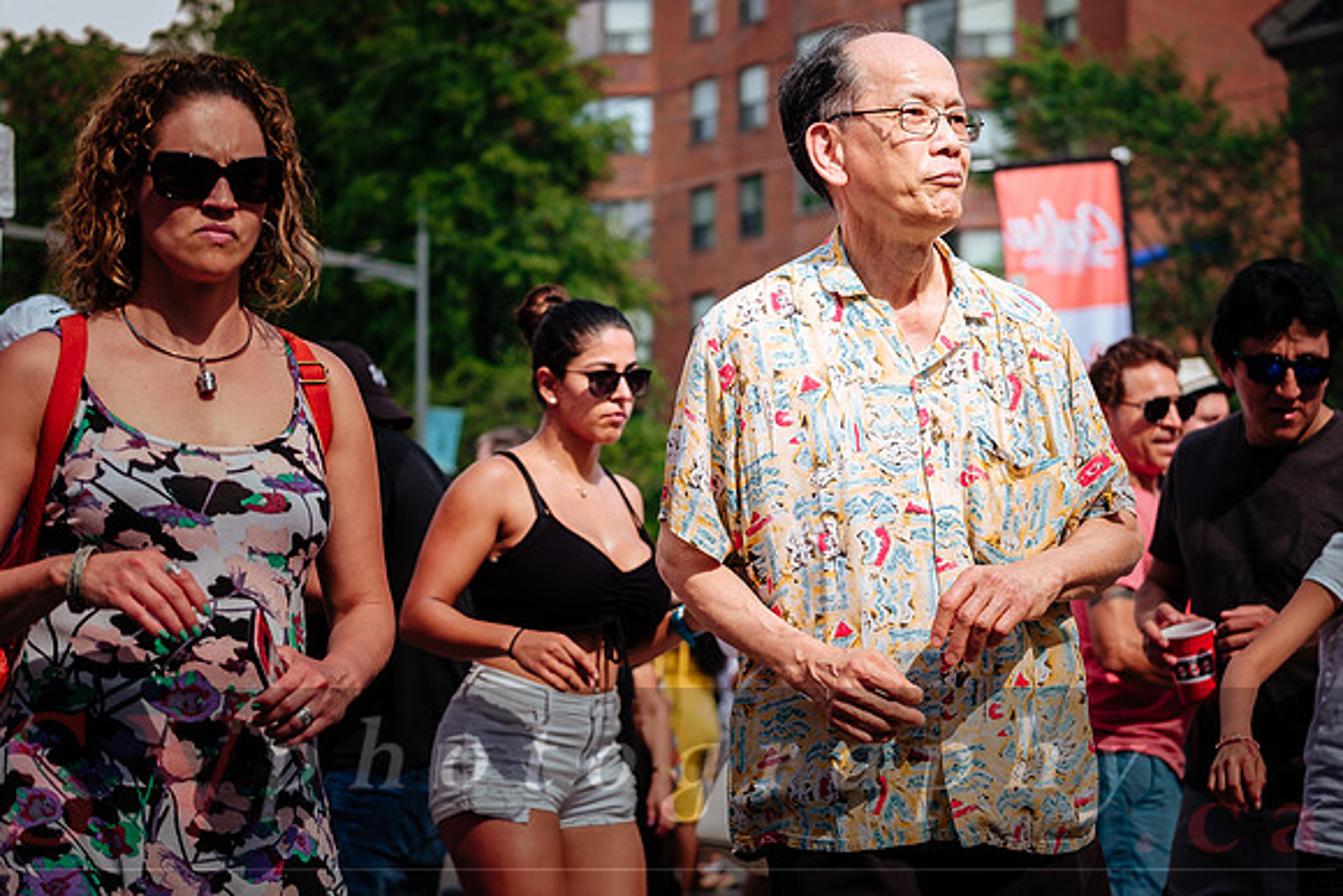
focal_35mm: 102
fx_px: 3794
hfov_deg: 20.1
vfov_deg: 13.5
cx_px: 719
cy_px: 416
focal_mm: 63.4
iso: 200
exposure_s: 1/640
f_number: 3.2
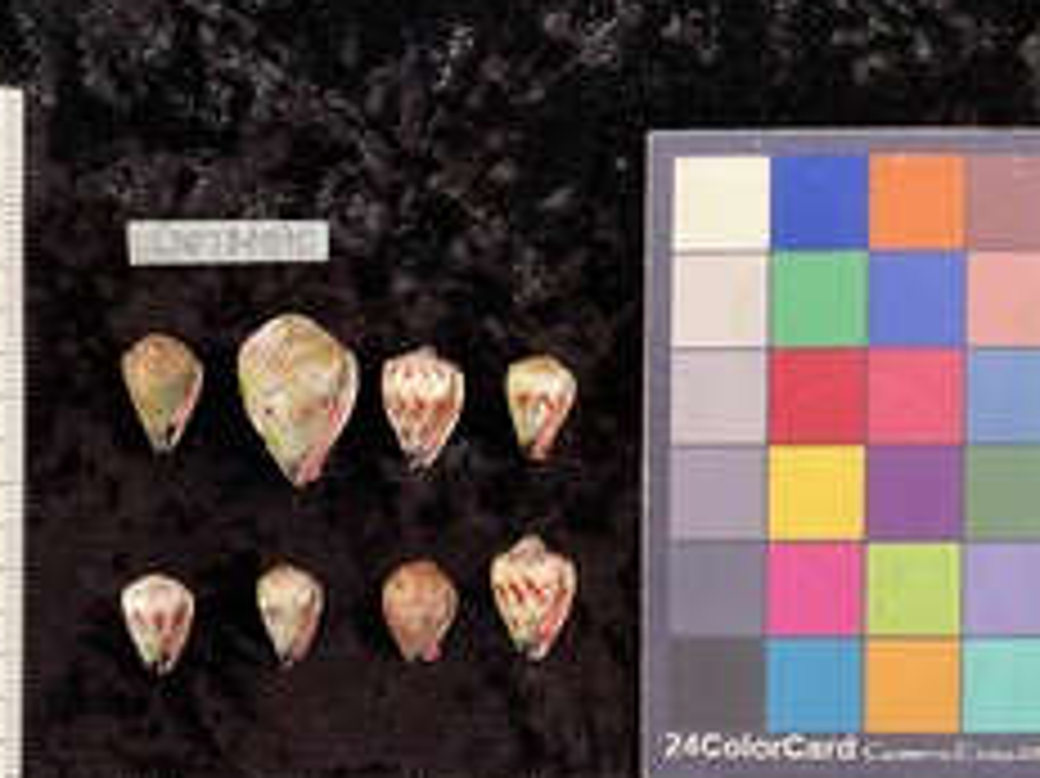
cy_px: 533
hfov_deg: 42.5
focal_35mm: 44
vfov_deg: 32.5
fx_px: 1321
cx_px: 360
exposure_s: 1/50
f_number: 1.8
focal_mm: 3
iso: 50
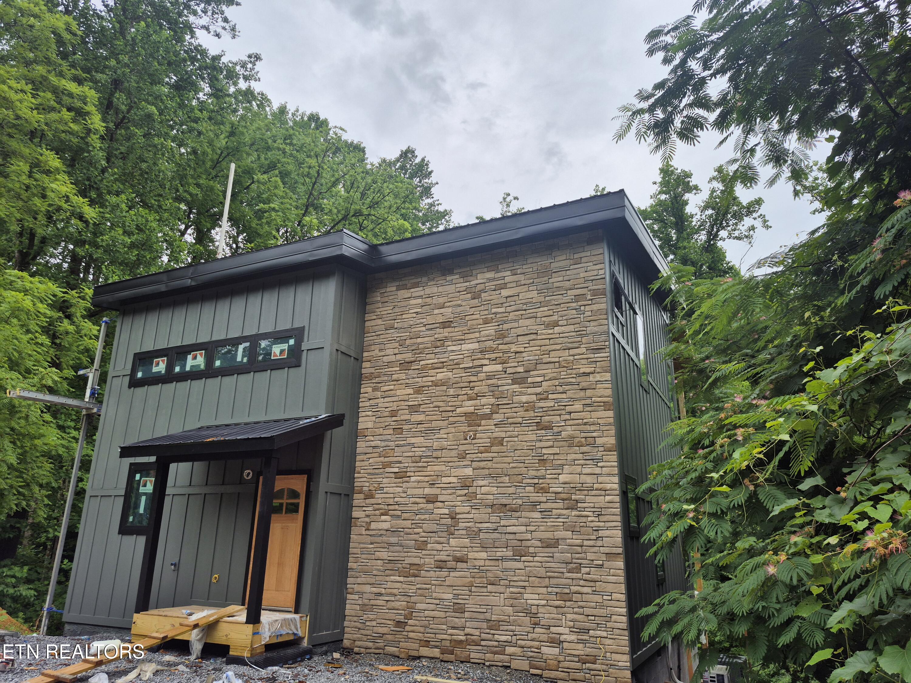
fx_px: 605
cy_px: 342
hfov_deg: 73.9
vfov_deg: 58.9
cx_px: 456
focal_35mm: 23
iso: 25
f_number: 1.8
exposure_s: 1/2448
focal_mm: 5.4
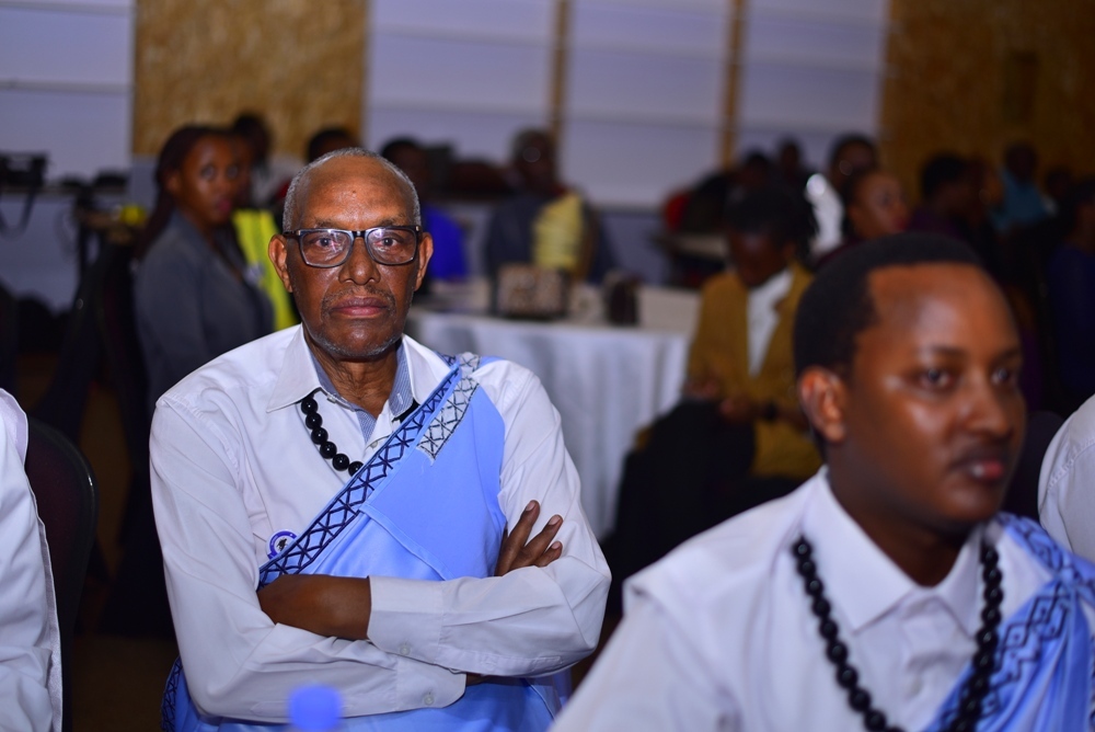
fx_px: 1522
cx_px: 548
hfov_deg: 39.6
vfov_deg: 27.0
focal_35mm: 50
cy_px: 366
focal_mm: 50
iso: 100
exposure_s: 1/200
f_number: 1.8
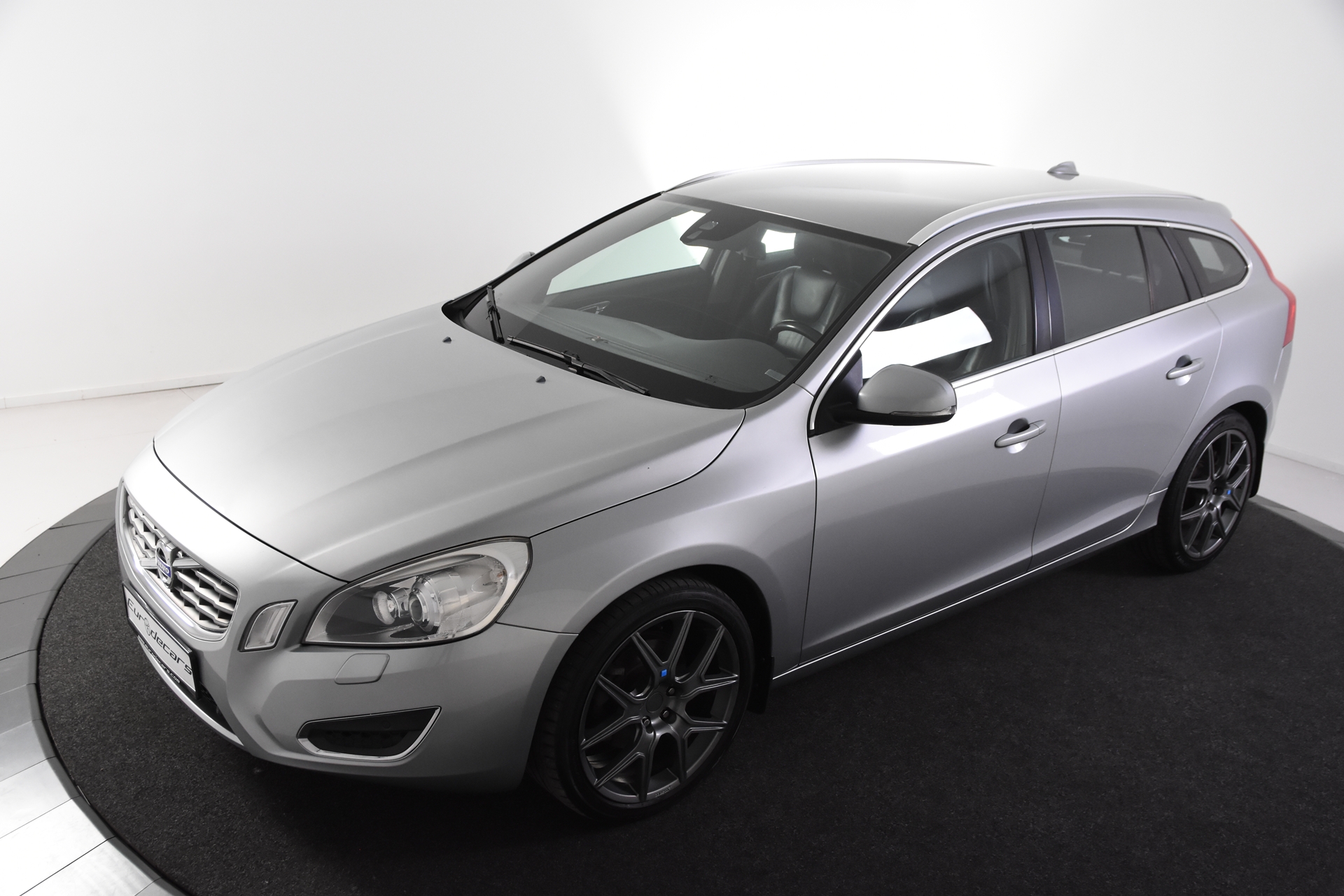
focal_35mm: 33
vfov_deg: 40.0
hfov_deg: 57.2
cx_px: 672
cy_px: 448
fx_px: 1232
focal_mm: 22
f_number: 5
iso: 1600
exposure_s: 1/100
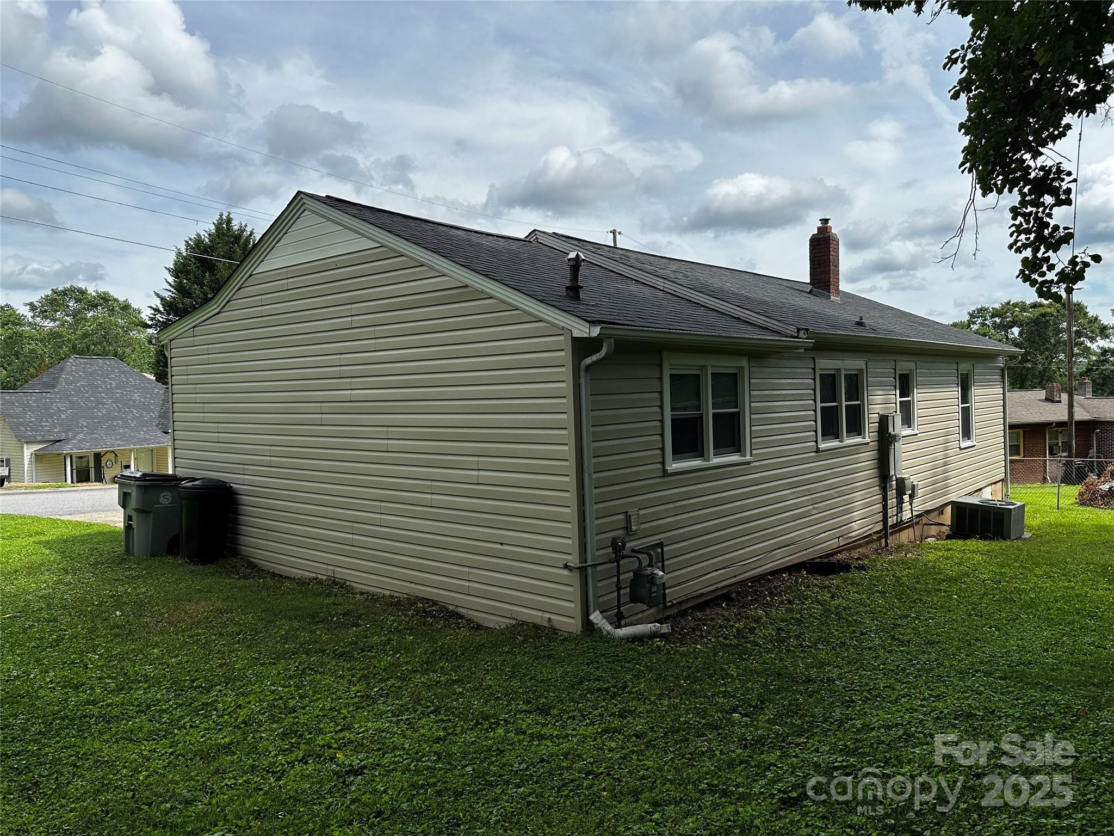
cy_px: 418
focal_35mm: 24
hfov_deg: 71.6
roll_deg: +1.5
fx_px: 772
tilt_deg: -1.1
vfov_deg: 56.8
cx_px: 557
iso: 80
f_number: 1.78
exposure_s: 1/4016
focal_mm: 6.86
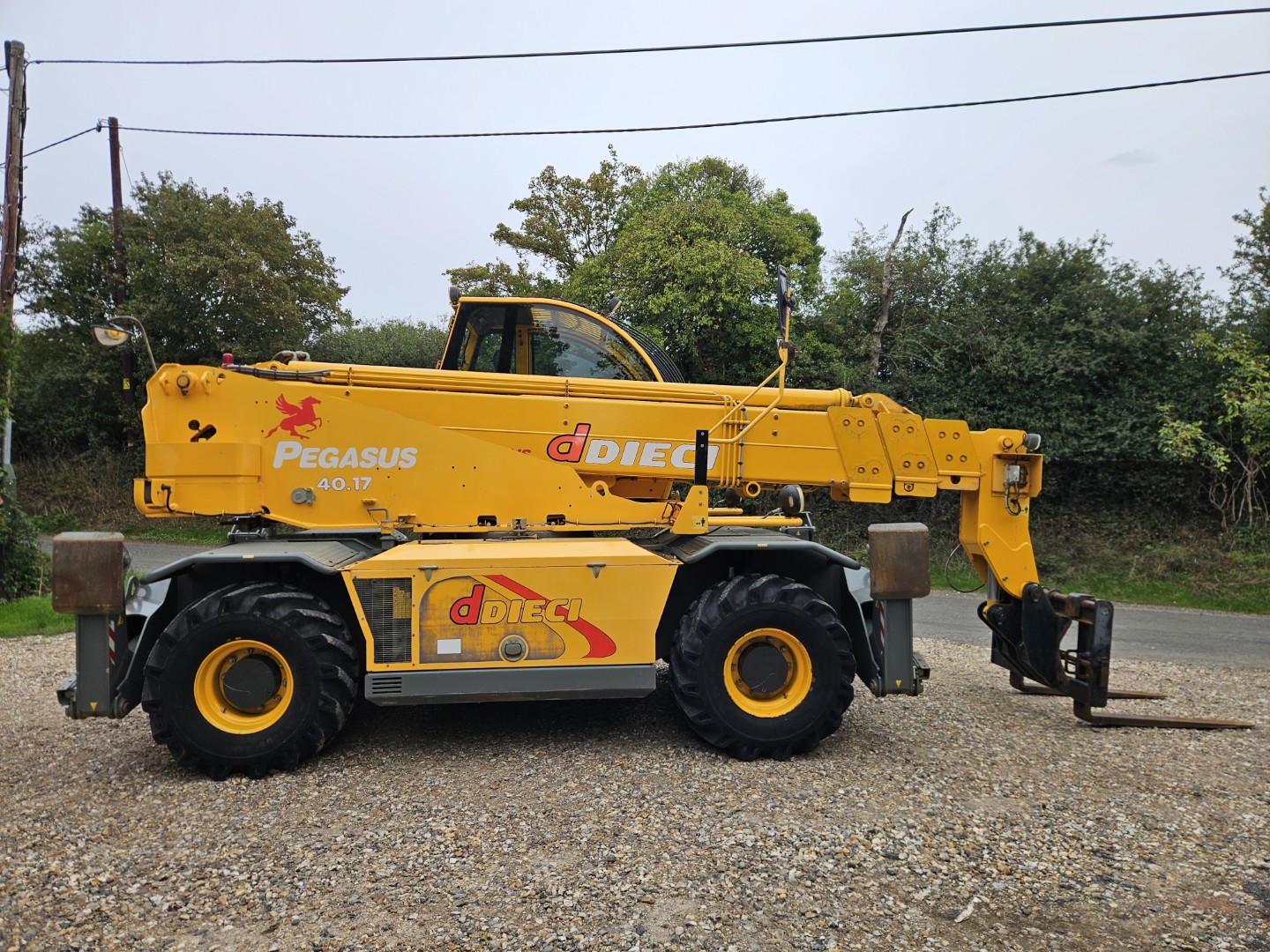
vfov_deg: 58.9
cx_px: 635
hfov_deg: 73.9
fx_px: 844
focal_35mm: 23
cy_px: 476
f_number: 1.8
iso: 25
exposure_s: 1/418
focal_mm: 5.4
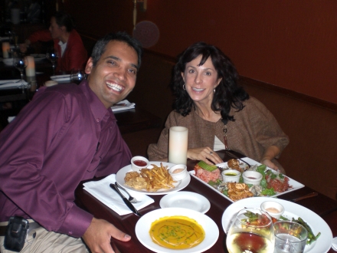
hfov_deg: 49.0
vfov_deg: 37.7
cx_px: 168
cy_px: 126
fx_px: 370
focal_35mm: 38
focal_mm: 6.3
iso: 200
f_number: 3.1
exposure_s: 1/60
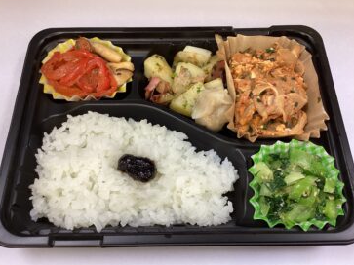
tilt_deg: -64.5
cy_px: 136
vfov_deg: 44.1
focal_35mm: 32
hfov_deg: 56.8
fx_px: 327
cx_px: 177
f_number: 2.4
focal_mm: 3.3
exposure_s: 1/50
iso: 125
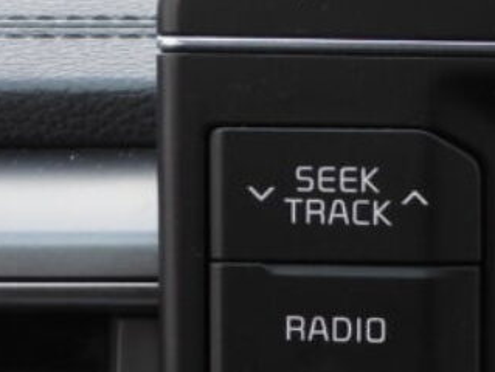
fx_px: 4667
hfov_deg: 5.9
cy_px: 546
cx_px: 962
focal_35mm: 326
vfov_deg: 4.5
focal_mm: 11.7
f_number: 3.5
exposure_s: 1/160
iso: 100
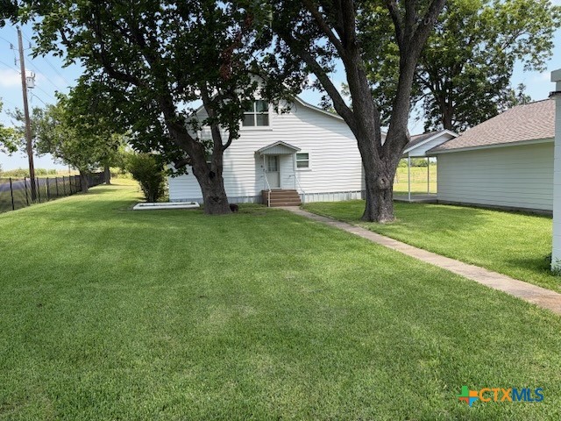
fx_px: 421
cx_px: 280
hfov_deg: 67.3
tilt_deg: -5.5
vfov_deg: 53.1
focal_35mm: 26
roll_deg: +2.5
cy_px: 210
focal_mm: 5.96
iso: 50
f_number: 1.6
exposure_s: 1/907
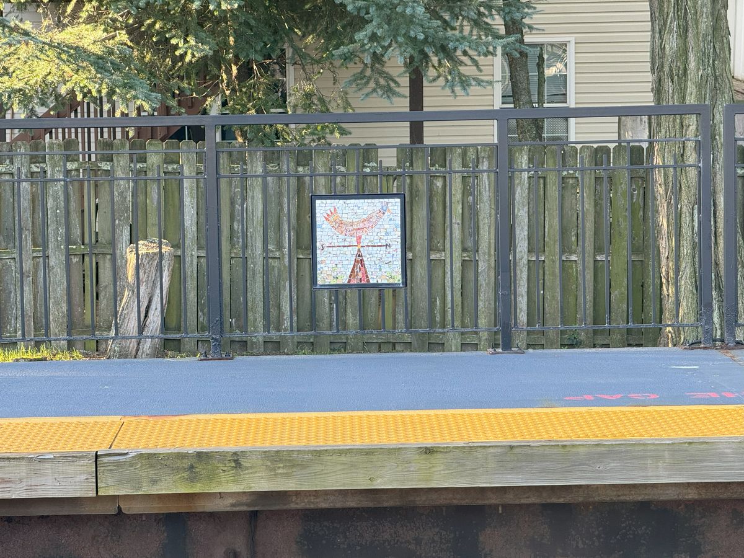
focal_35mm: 120
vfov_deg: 12.3
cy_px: 279
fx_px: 2579
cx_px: 372
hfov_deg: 16.4
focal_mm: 15.66
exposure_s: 1/99
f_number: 2.8
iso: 64
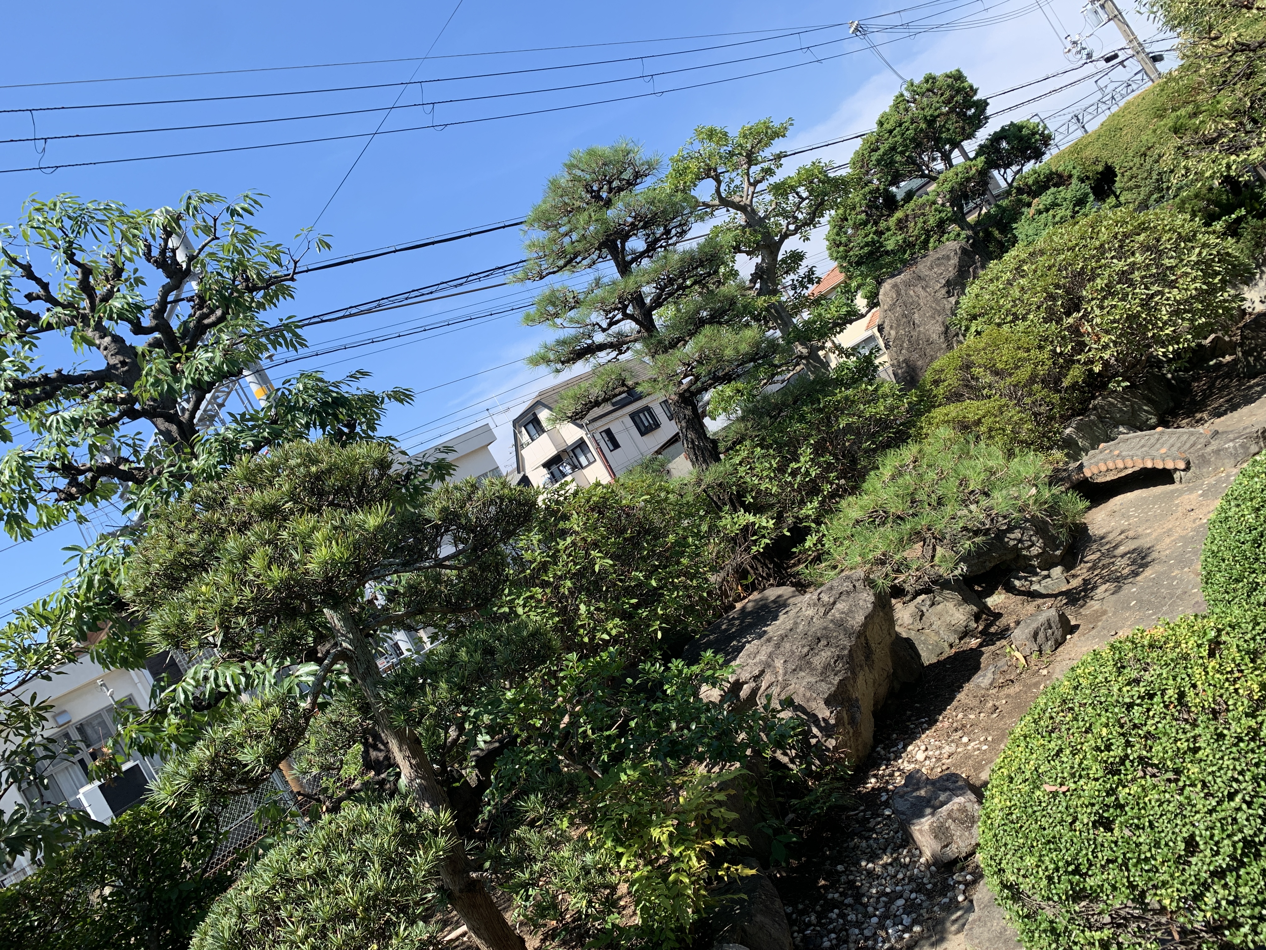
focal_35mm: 26
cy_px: 475
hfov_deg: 67.3
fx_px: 951
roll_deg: +29.7
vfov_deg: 53.1
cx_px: 633
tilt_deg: +0.2
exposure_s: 1/1220
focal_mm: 4.25
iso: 25
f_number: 1.8
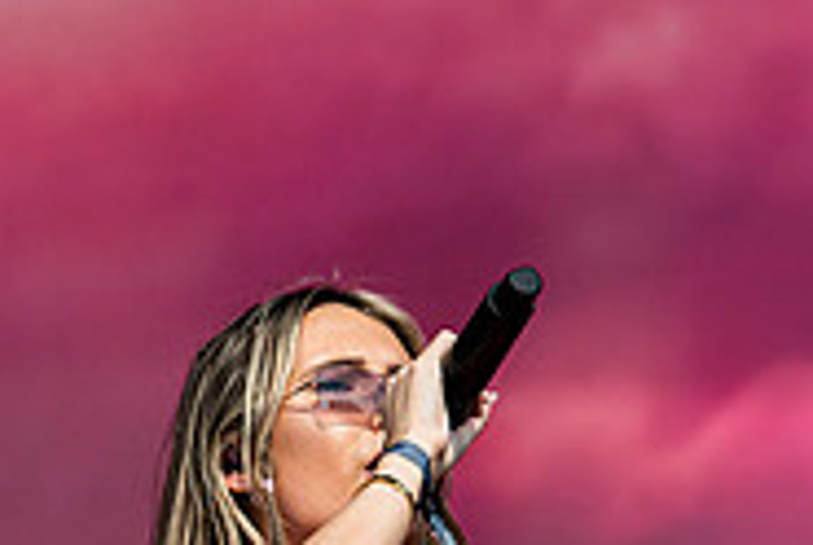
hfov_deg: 4.9
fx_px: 9523
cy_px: 632
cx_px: 391
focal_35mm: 421
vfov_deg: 3.3
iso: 200
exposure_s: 1/2000
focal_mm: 130
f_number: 5
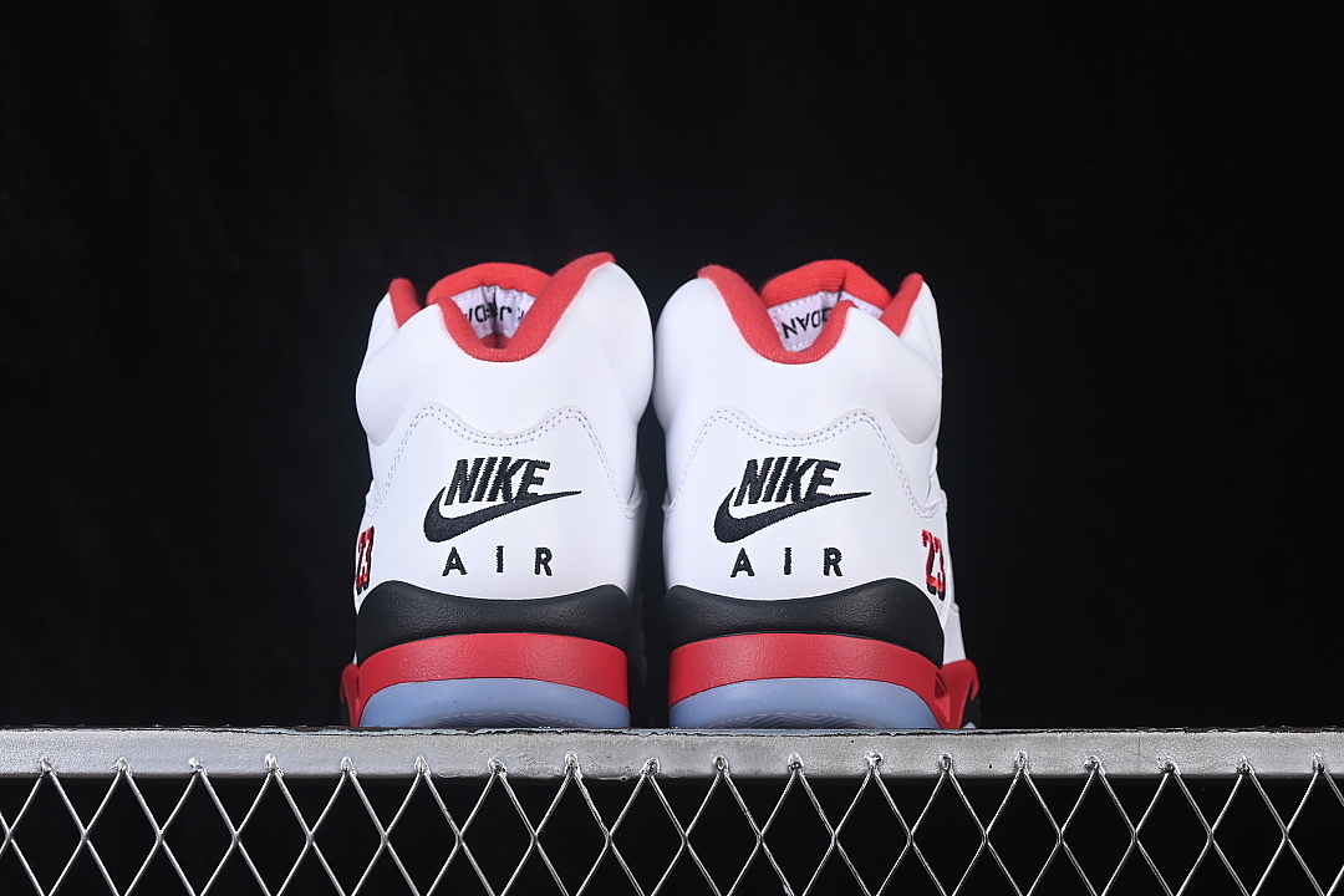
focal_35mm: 75
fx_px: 2800
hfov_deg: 27.0
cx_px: 672
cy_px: 448
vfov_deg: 18.2
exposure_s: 1/80
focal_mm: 50
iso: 160
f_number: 8
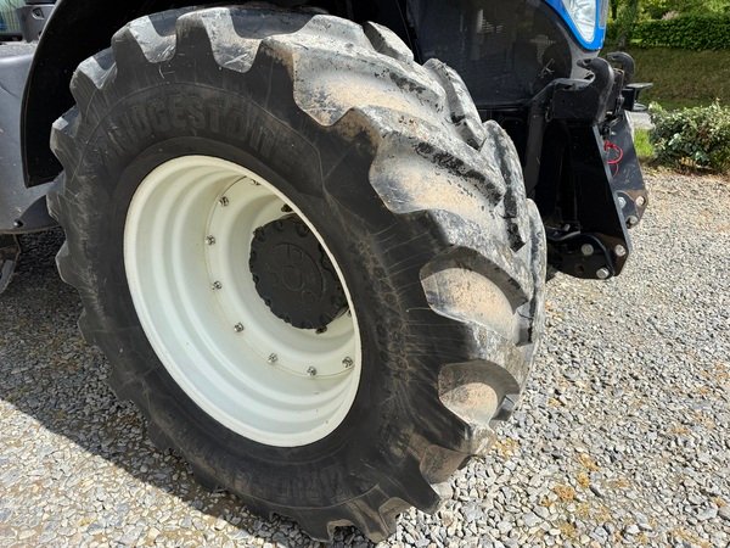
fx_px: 506
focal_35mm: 24
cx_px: 365
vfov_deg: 56.8
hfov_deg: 71.6
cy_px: 274
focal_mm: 6.76
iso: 80
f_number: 1.78
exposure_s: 1/3021
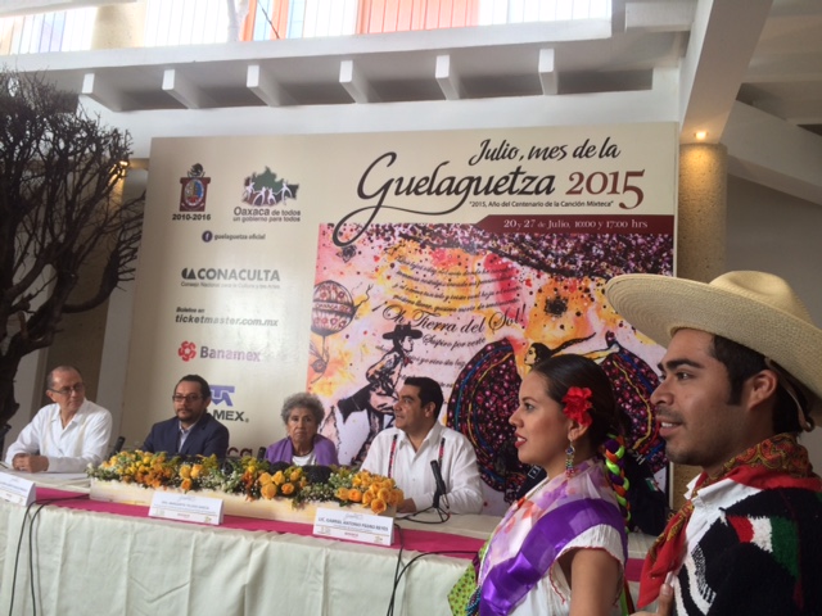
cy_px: 308
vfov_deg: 48.2
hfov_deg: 61.7
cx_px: 411
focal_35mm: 29
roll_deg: -3.5
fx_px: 689
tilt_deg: +6.6
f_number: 2.2
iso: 40
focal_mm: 4.15
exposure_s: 1/40
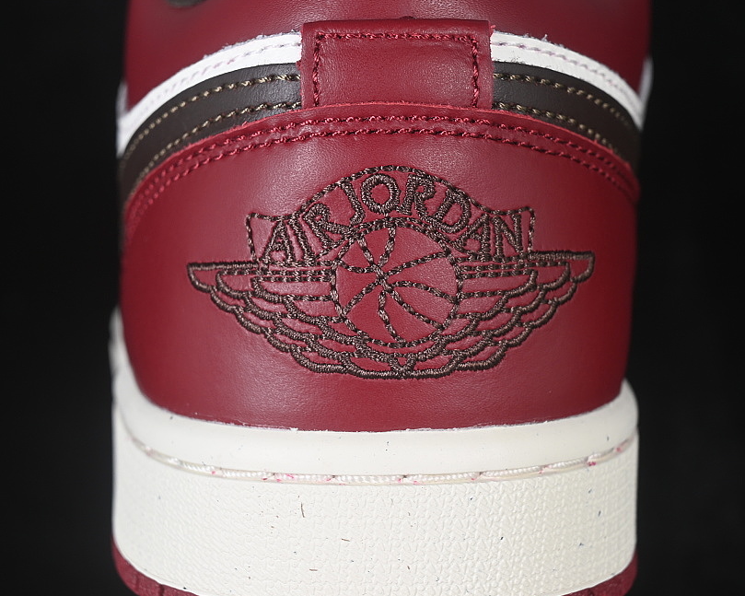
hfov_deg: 20.4
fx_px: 2072
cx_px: 379
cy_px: 271
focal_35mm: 94
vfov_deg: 16.4
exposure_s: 1/60
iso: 160
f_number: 7.1
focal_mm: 50
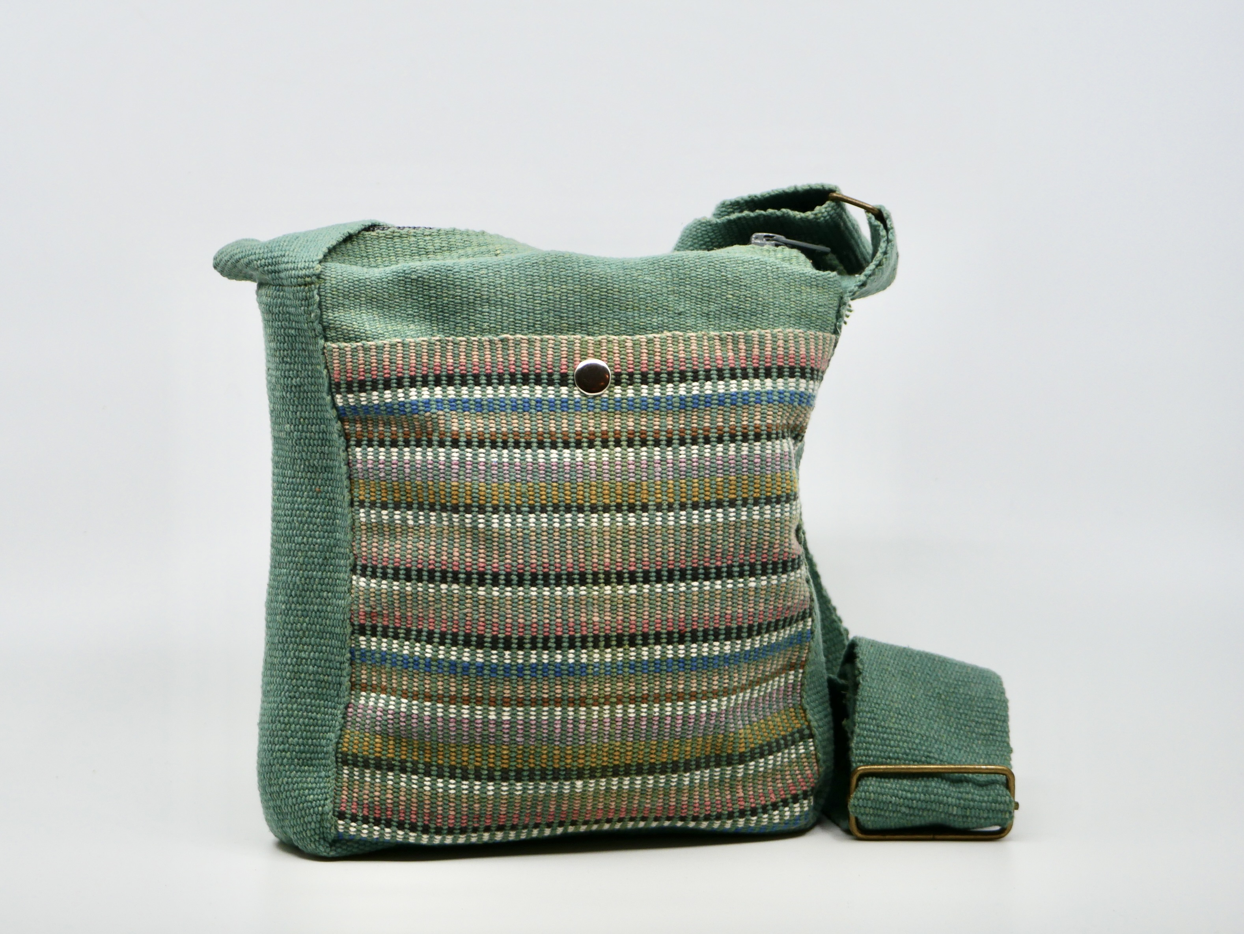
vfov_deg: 8.7
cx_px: 622
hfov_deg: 11.6
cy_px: 467
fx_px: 6111
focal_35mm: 170
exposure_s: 1/250
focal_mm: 85
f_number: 5
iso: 200
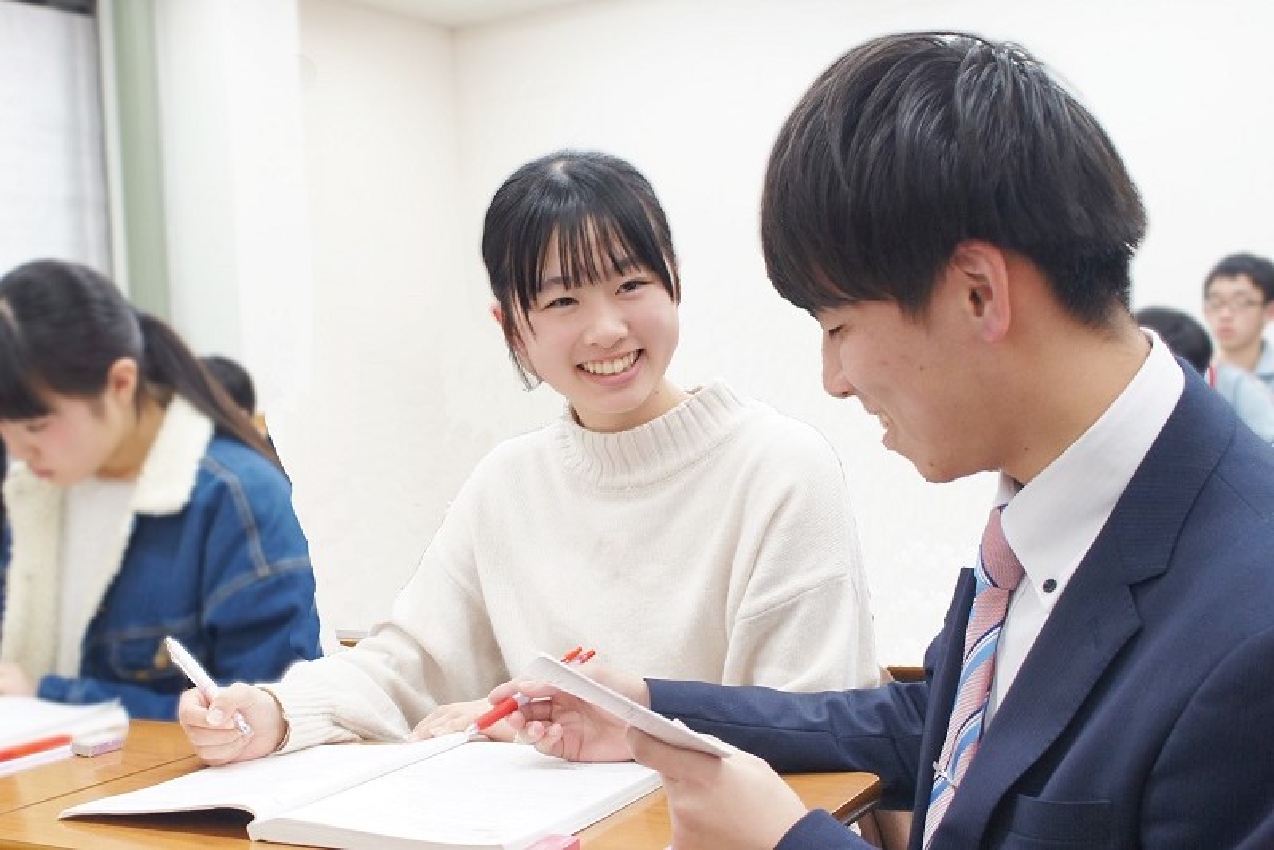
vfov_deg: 43.6
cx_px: 637
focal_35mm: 30
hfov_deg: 61.9
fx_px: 1062
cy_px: 425
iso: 800
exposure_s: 1/60
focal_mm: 20
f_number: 4.5
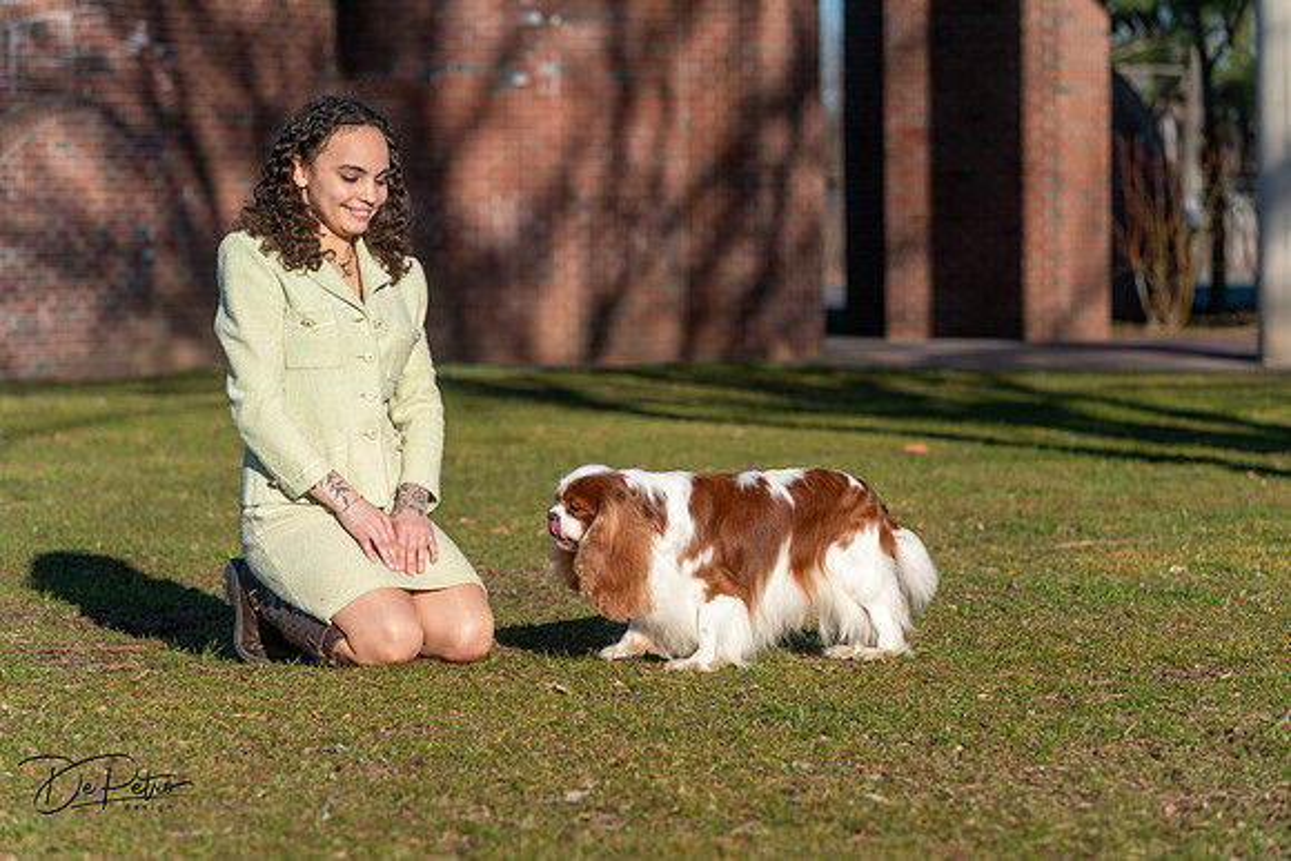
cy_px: 430
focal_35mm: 123
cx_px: 646
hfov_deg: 16.6
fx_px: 4412
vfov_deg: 11.2
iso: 100
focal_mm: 123
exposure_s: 1/1250
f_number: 5
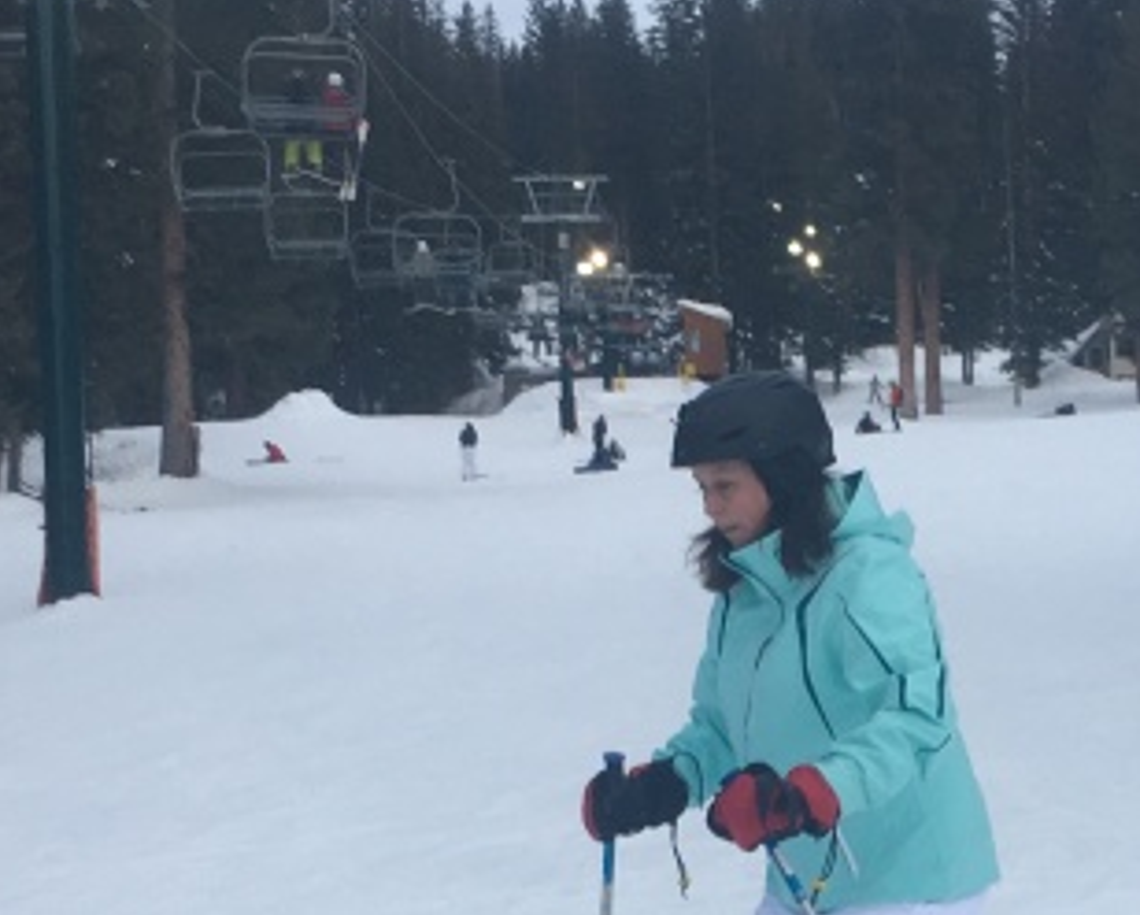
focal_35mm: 94
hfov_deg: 20.1
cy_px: 1019
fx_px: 3175
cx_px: 966
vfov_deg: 15.9
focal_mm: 4.15
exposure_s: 1/120
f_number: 2.2
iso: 32
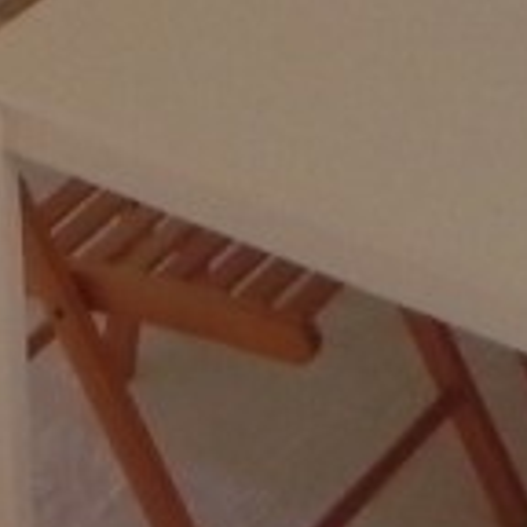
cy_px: -1135
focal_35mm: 230
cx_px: 51
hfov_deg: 7.6
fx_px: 3962
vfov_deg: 6.8
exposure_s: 1/53.7
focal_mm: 4.6
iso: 160
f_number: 2.8
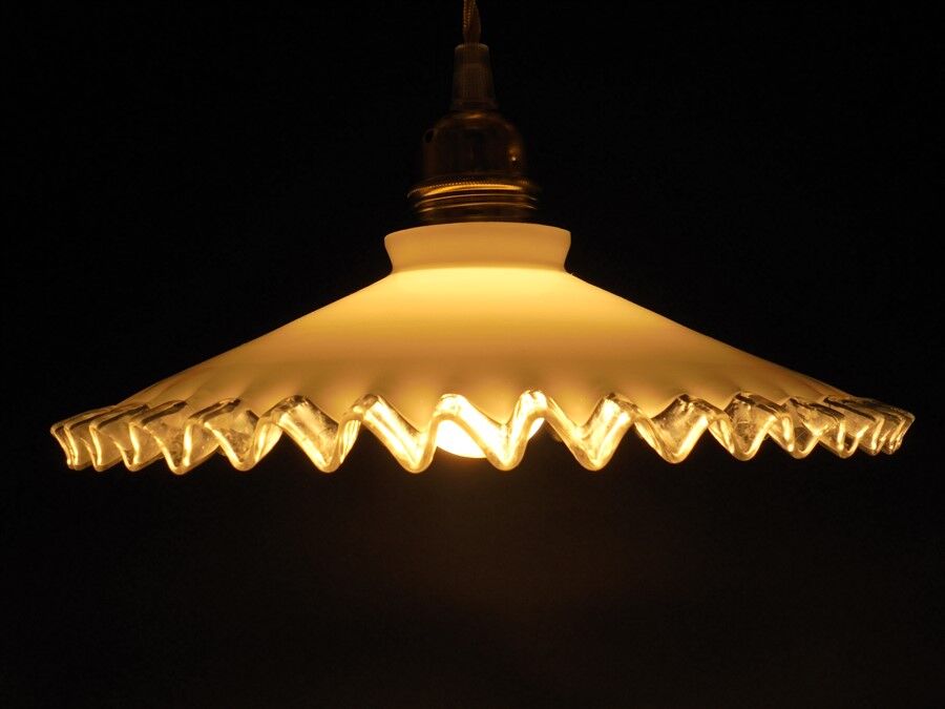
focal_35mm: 43
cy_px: 354
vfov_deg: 33.6
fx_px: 1174
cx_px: 472
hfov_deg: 43.9
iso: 100
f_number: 4.5
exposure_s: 1/50
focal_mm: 7.8
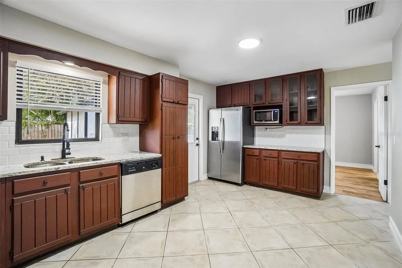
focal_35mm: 15
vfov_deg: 77.3
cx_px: 201
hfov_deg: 100.4
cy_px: 134
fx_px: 167
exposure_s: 1/30
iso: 1250
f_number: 8
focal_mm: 10
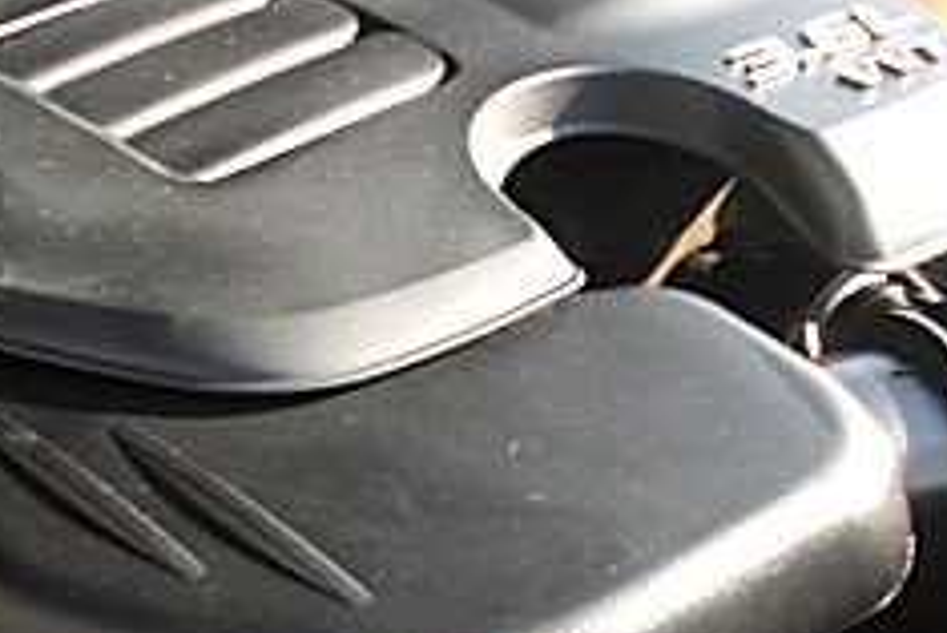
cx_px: 294
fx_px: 2685
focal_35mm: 102
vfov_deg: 13.3
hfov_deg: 19.9
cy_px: 564
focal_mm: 6.3
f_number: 2.8
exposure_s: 1/100
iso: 50
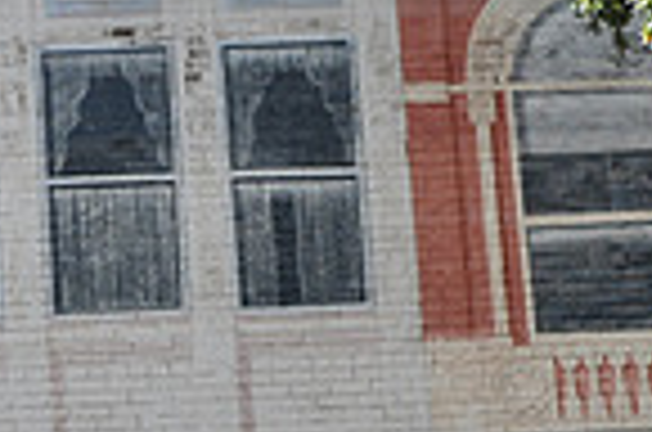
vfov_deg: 11.1
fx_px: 2169
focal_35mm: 120
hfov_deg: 16.9
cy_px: 524
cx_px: 81
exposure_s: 1/80
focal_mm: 20
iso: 200
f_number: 9
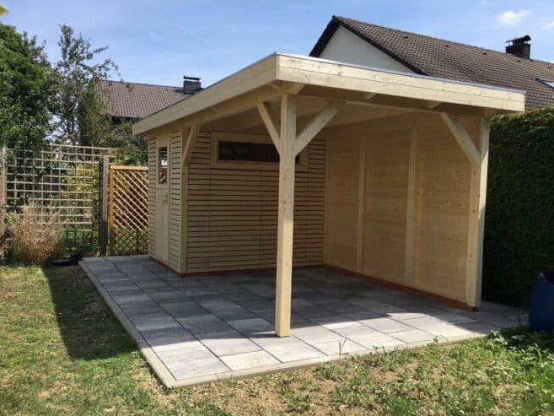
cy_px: 213
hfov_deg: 60.0
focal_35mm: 30
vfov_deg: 46.8
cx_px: 275
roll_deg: -3.4
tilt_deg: -2.4
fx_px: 480
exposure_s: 1/1261
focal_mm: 4.15
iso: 25
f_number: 2.2
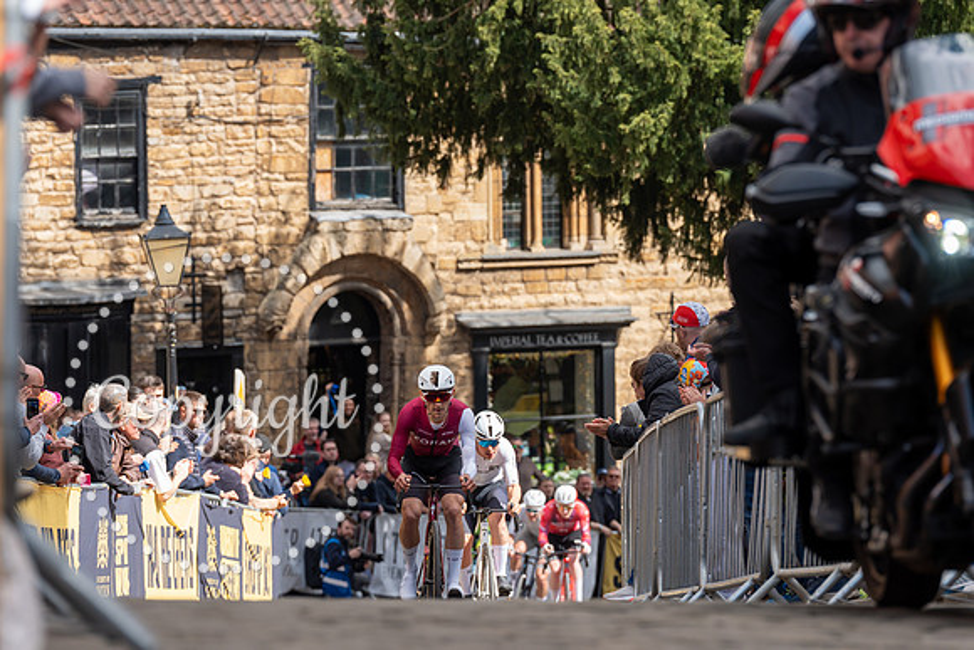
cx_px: 487
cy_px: 325
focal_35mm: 211
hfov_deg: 9.7
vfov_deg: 6.5
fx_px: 5720
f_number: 5
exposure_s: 1/1000
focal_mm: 200
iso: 400
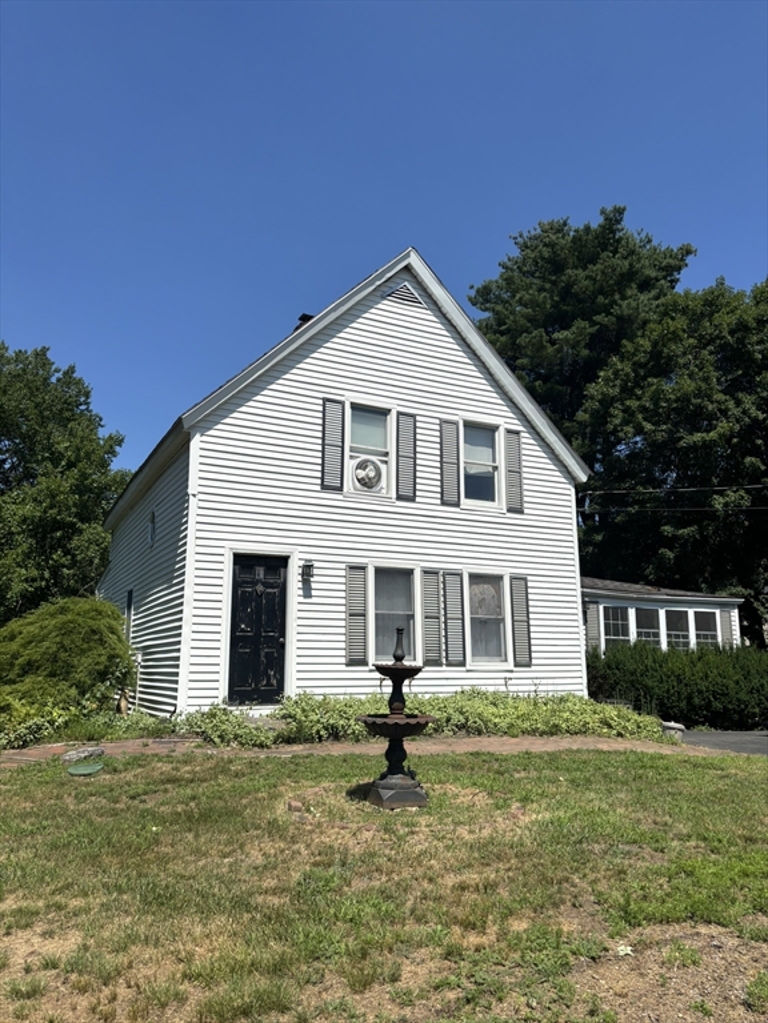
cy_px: 512
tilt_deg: +13.1
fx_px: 769
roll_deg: -0.3
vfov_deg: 67.3
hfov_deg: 53.1
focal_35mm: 26
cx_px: 384
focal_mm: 5.96
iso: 50
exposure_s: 1/5952
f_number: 1.6
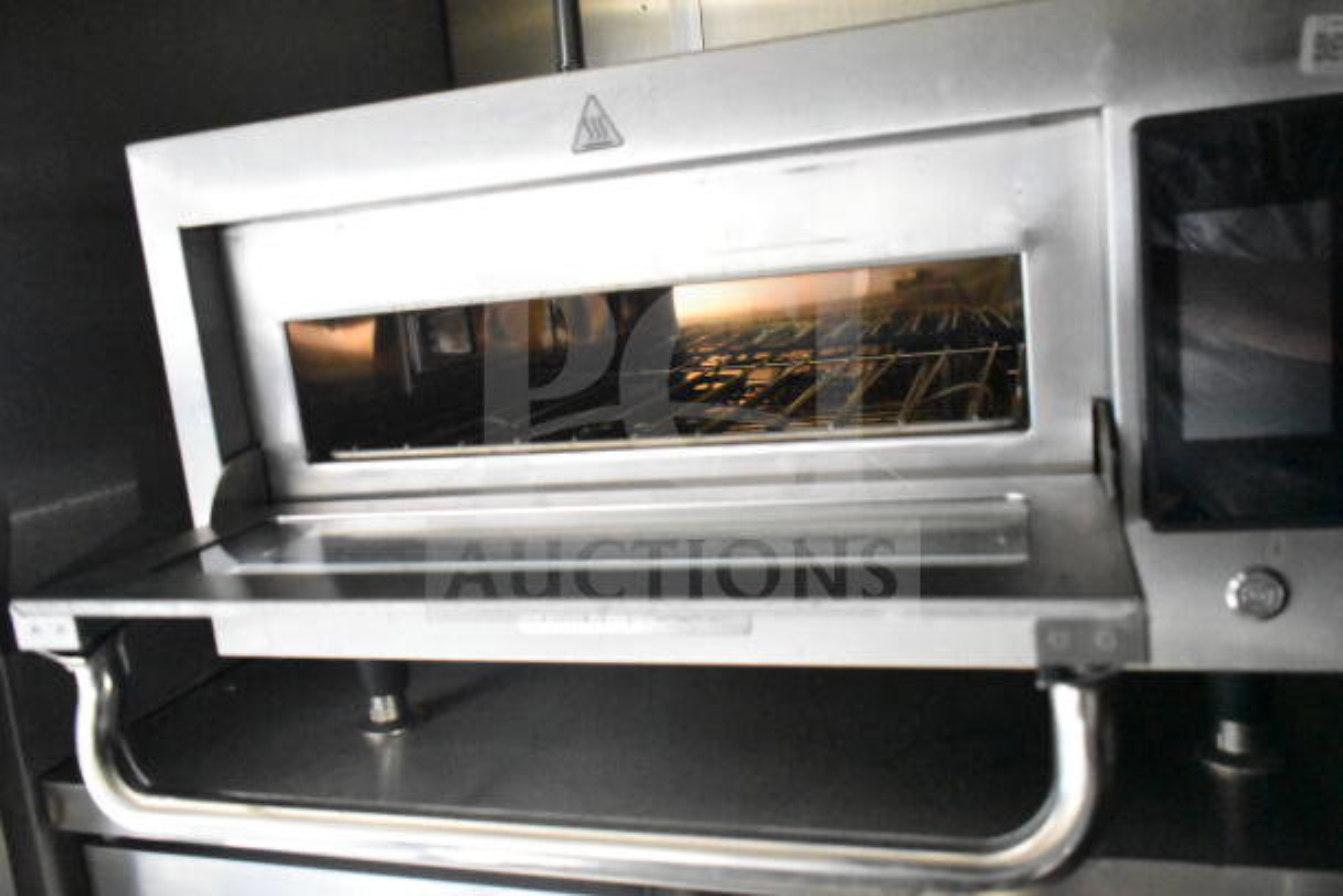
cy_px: 448
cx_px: 672
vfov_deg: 43.6
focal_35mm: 30
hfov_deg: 61.9
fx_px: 1119
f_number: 3.5
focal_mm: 20
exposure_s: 1/30
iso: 14400
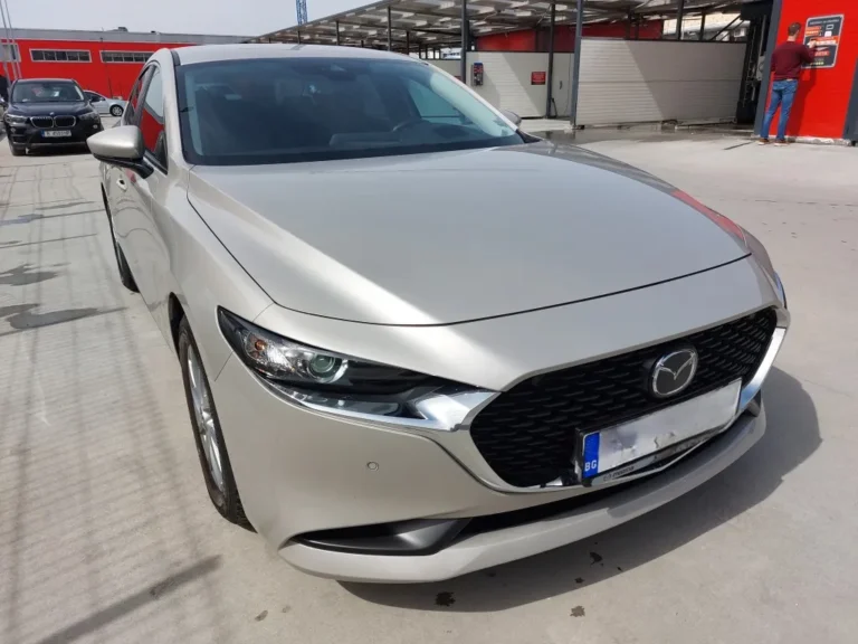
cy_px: 322
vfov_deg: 54.9
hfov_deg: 69.4
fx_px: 620
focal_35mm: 25
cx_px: 429
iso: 25
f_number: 1.8
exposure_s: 1/1667
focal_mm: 5.23
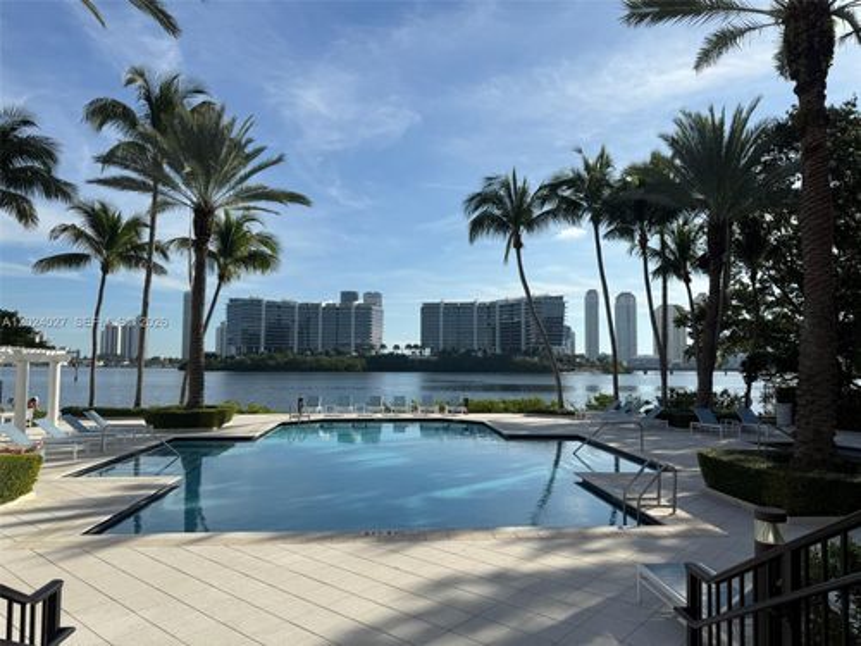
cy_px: 323
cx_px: 430
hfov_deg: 71.6
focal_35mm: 24
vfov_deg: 56.8
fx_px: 597
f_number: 1.78
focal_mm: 6.76
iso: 80
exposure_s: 1/4975
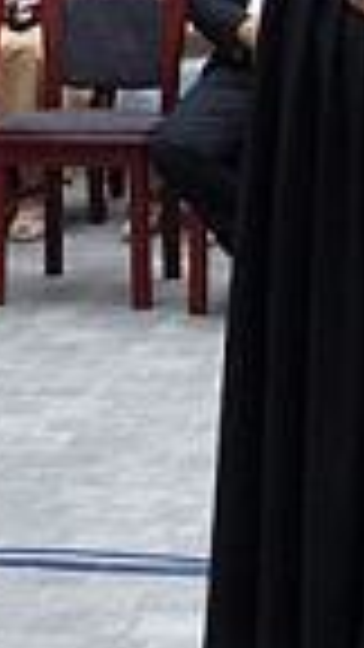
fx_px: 3089
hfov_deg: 6.6
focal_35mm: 180
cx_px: 620
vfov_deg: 11.8
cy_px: -27
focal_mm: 9.5
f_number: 3.2
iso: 160
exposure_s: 1/500
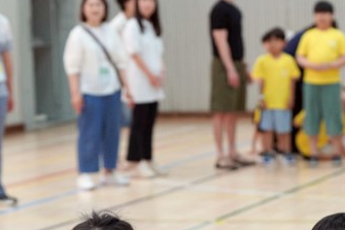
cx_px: 213
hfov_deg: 10.9
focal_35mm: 188
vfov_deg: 7.2
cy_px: 296
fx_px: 1801
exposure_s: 1/160
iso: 1600
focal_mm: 70
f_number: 4
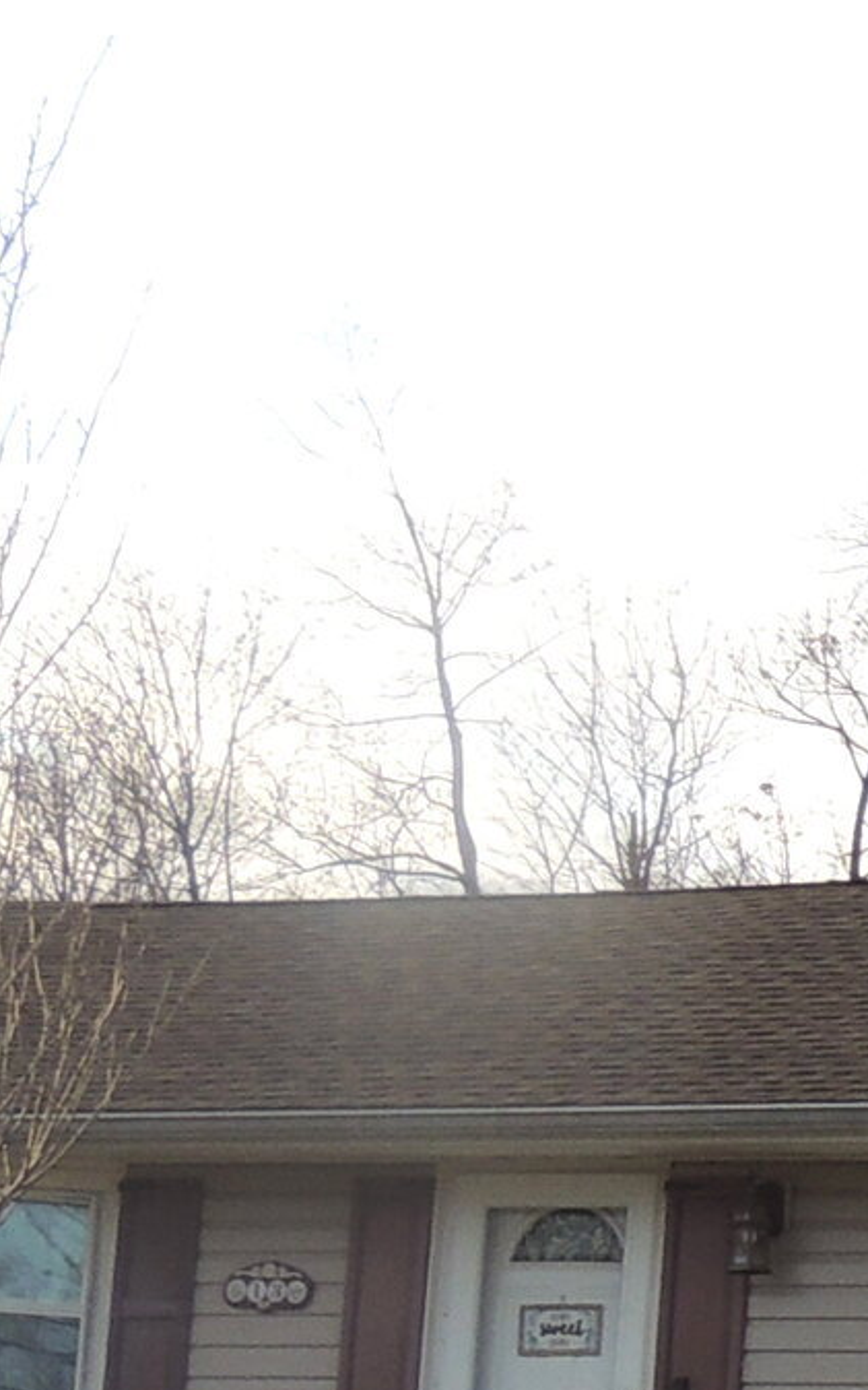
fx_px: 5490
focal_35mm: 145
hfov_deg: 8.3
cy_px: 1190
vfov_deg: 14.3
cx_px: 2076
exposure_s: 1/400
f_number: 3.1
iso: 100
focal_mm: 5.3
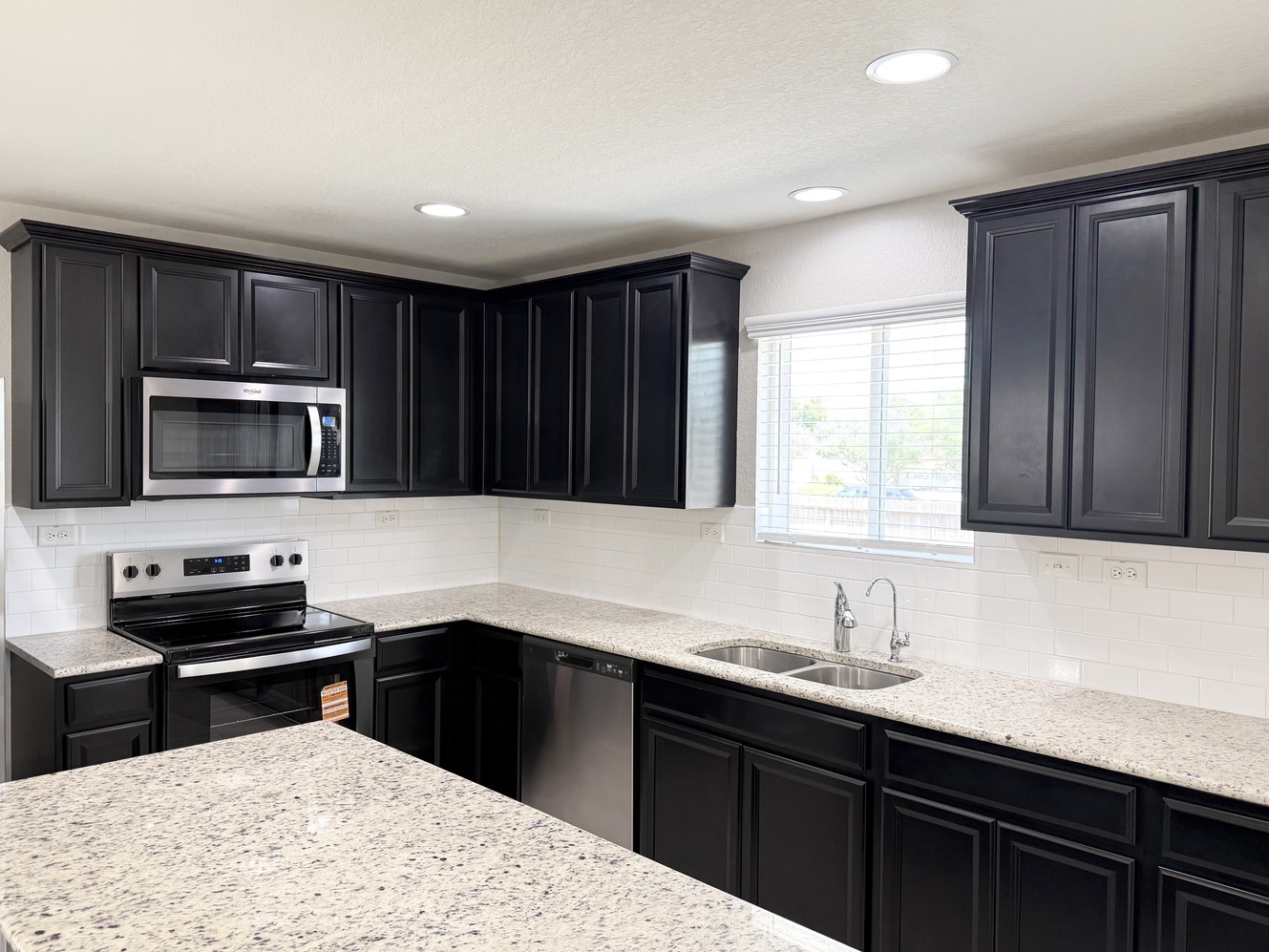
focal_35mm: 26
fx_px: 953
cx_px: 627
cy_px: 467
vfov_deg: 53.1
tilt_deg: -1.1
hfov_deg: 67.3
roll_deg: -0.5
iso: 160
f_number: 1.78
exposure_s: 1/120
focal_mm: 6.76
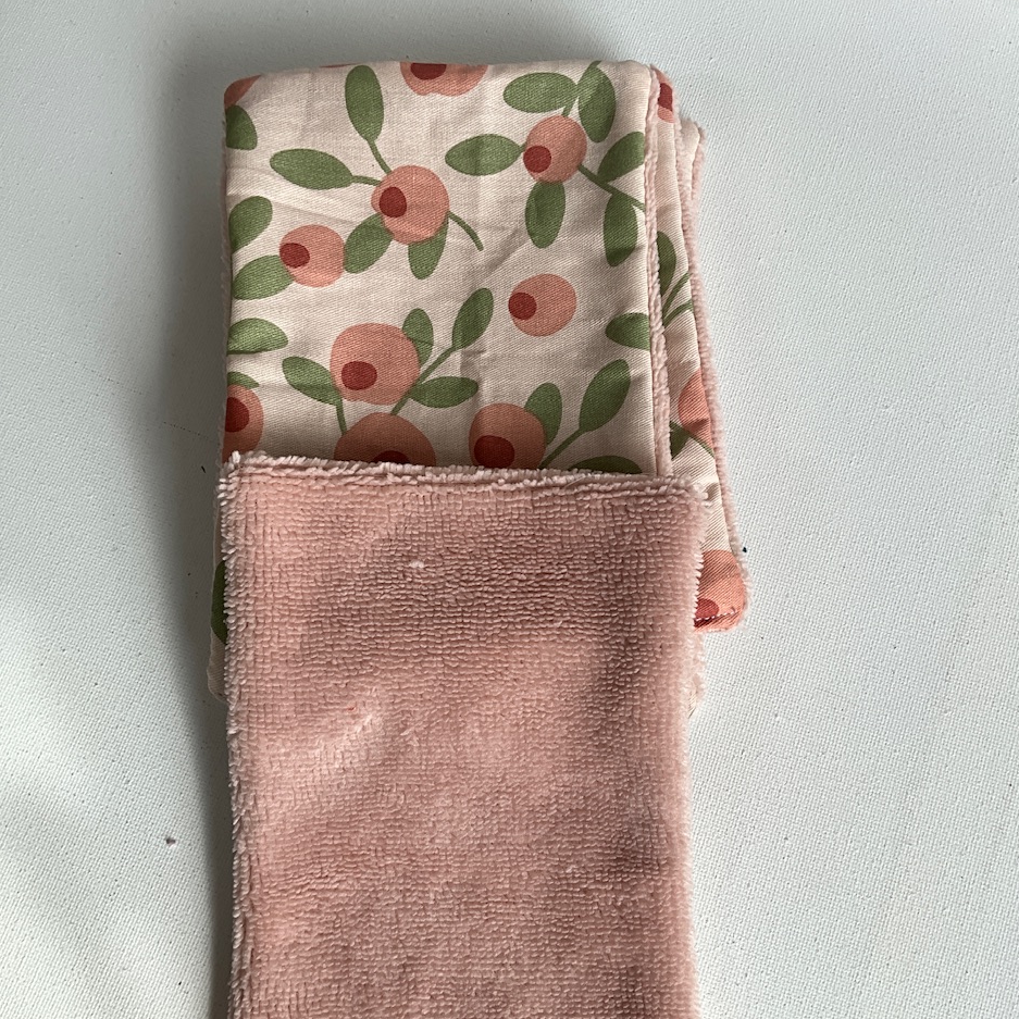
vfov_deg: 47.1
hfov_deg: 47.2
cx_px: 520
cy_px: 570
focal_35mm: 35
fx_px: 1166
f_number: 1.8
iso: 16
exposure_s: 1/144
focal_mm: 3
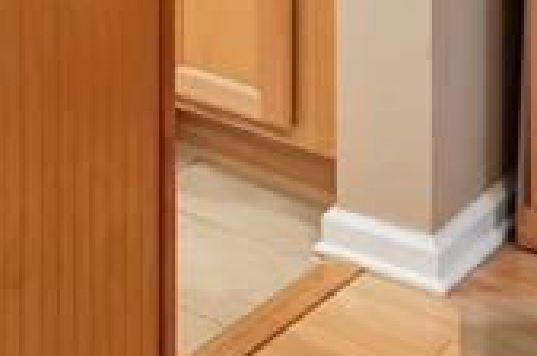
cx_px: -693
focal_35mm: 97
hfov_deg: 14.8
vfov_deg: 11.2
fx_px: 1444
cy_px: -559
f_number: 8
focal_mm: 16
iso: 400
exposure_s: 1/6
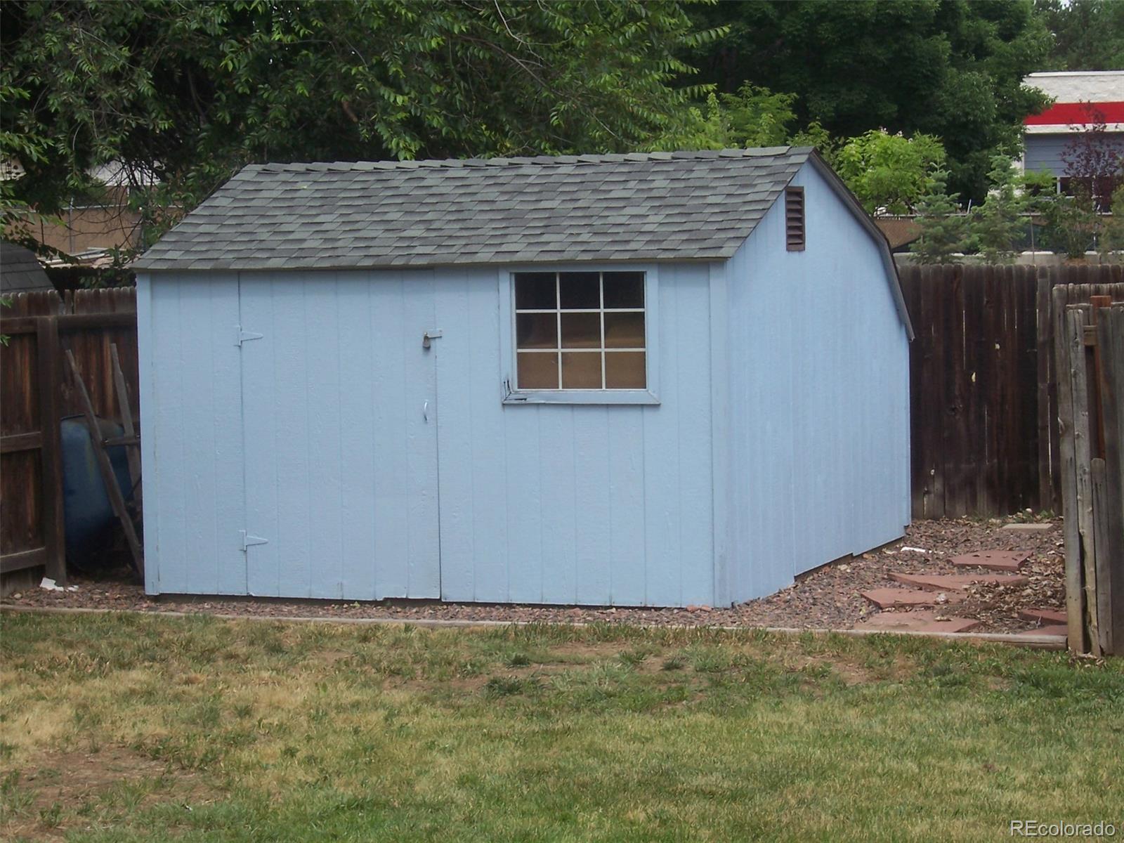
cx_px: 562
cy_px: 422
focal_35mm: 102
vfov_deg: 14.5
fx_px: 3312
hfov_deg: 19.3
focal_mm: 16.8
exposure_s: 1/125
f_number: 9.5
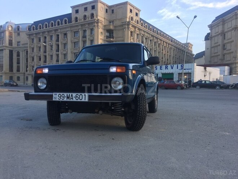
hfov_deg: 61.7
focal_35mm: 29
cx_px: 119
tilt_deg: -3.4
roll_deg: -1.1
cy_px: 90
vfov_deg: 48.2
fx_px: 199
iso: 32
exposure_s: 1/207
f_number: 2.2
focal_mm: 4.15
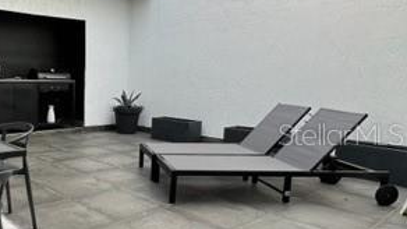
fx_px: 334
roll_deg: -0.8
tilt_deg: -8.9
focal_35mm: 31
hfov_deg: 57.5
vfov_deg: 37.6
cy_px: 134
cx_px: 75
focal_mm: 1.57
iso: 32
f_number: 1.8
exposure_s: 1/179
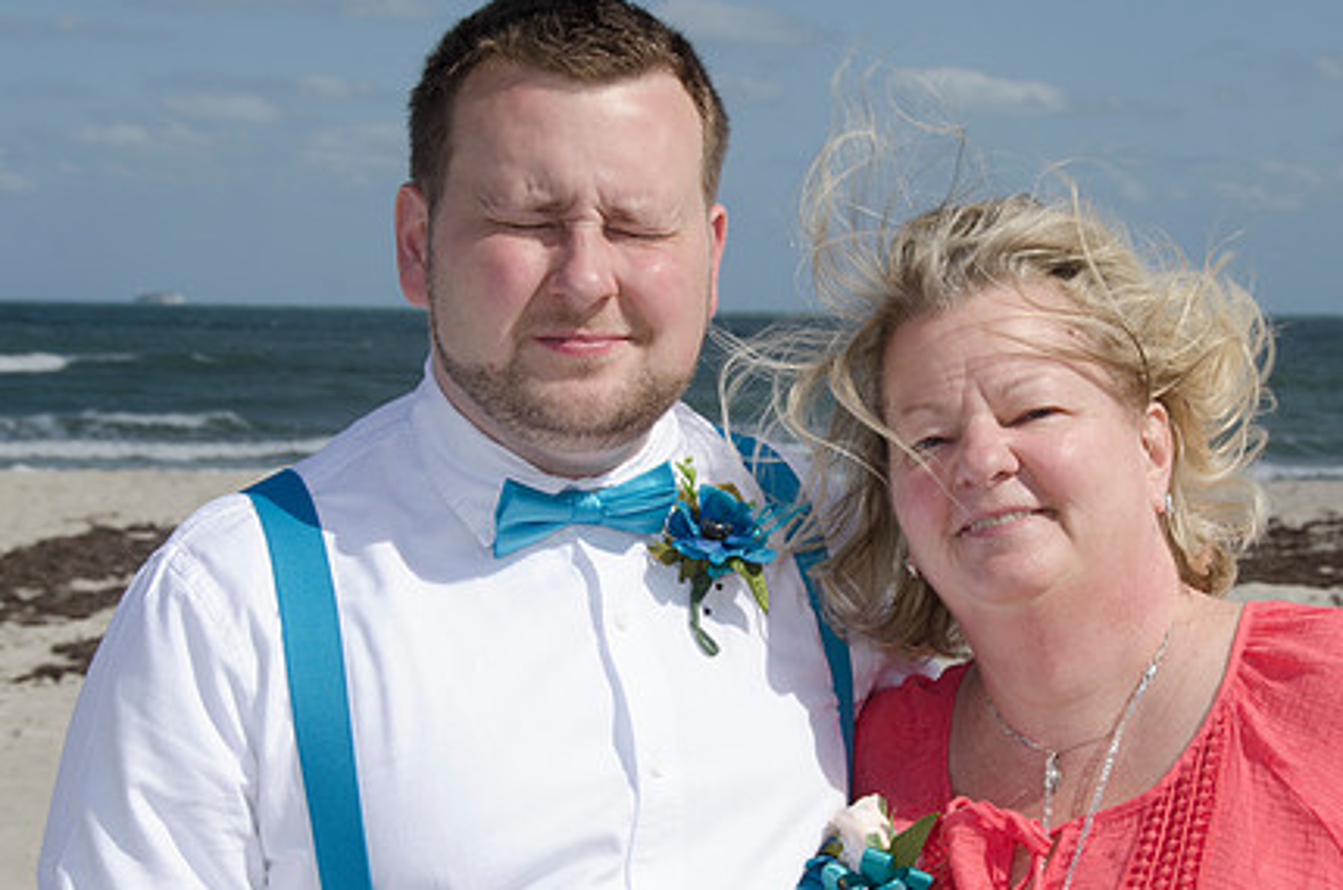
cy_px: 522
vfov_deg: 14.6
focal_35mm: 93
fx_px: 3463
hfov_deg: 21.9
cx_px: 803
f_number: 11
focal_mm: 46
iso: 100
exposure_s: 1/250
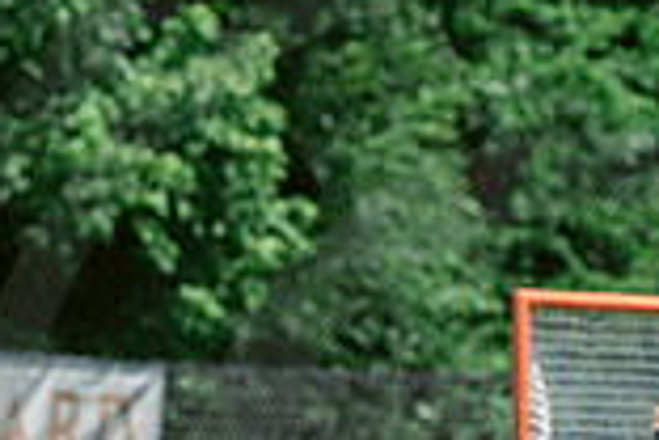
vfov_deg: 2.1
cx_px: 596
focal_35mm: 670
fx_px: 12264
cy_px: 561
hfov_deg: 3.1
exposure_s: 1/2000
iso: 400
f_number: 5.6
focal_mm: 180
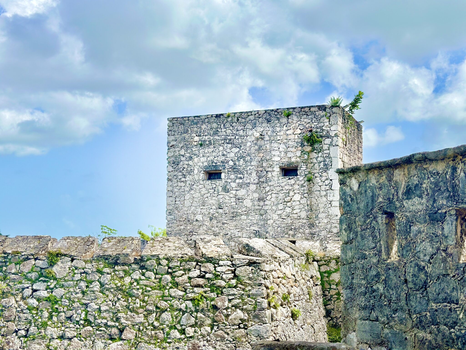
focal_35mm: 48
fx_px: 646
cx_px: 233
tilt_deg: +4.9
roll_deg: +0.0
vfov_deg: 30.3
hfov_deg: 39.7
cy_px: 175
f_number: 1.78
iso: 100
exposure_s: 1/8197
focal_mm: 6.86
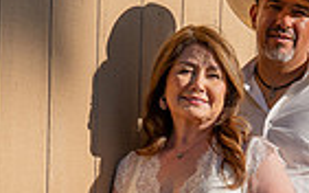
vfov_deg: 6.1
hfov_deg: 9.9
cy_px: 237
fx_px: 1785
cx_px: 203
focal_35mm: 212
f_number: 10
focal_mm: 45
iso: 200
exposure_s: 1/400
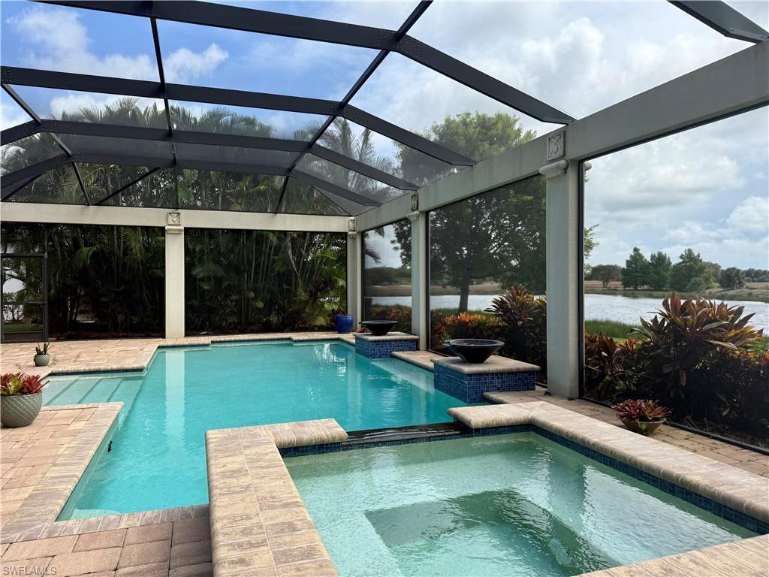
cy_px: 288
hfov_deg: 71.6
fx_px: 533
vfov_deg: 56.8
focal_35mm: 24
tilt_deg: +0.5
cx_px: 384
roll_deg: -1.2
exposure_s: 1/1653
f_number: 1.78
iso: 100
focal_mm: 6.76
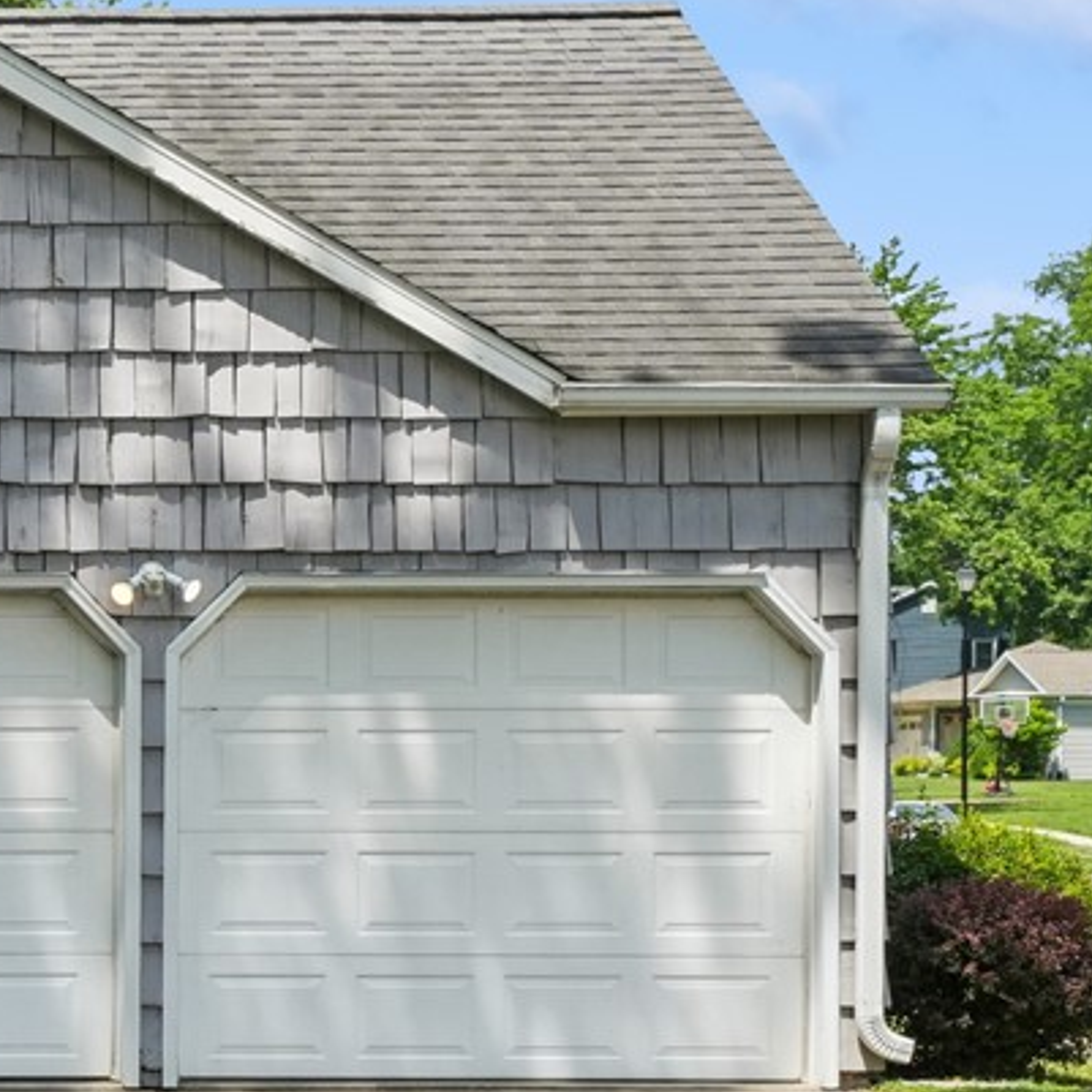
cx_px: -649
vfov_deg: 13.8
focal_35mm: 126
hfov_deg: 13.0
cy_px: 475
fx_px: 4497
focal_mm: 35
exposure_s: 1/500
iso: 400
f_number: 9
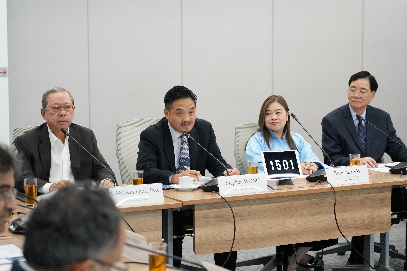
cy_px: 136
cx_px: 204
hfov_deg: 24.5
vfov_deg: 16.5
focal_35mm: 83
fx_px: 938
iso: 8000
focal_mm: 83
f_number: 4
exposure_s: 1/200
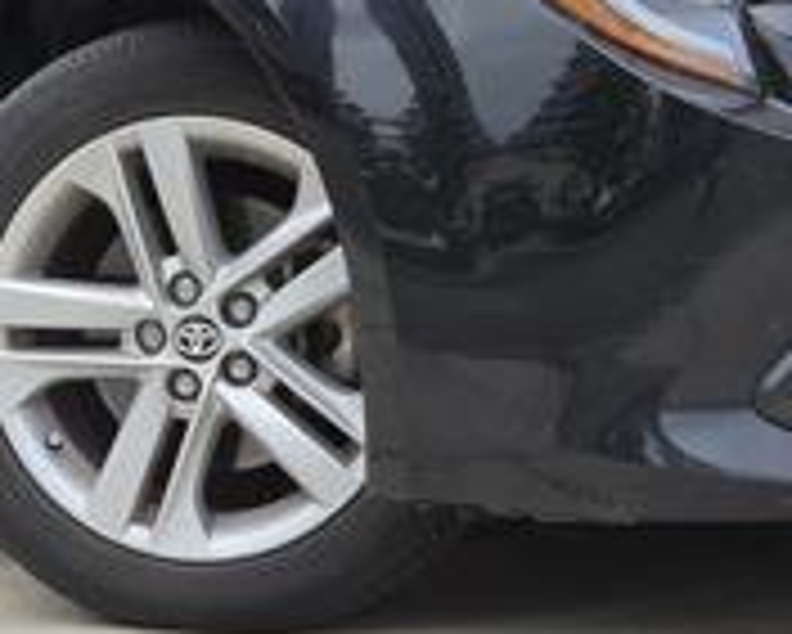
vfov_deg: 9.5
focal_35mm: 161
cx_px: 225
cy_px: 25
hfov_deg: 11.9
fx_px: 3776
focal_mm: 7
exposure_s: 1/120
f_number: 2.4
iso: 80
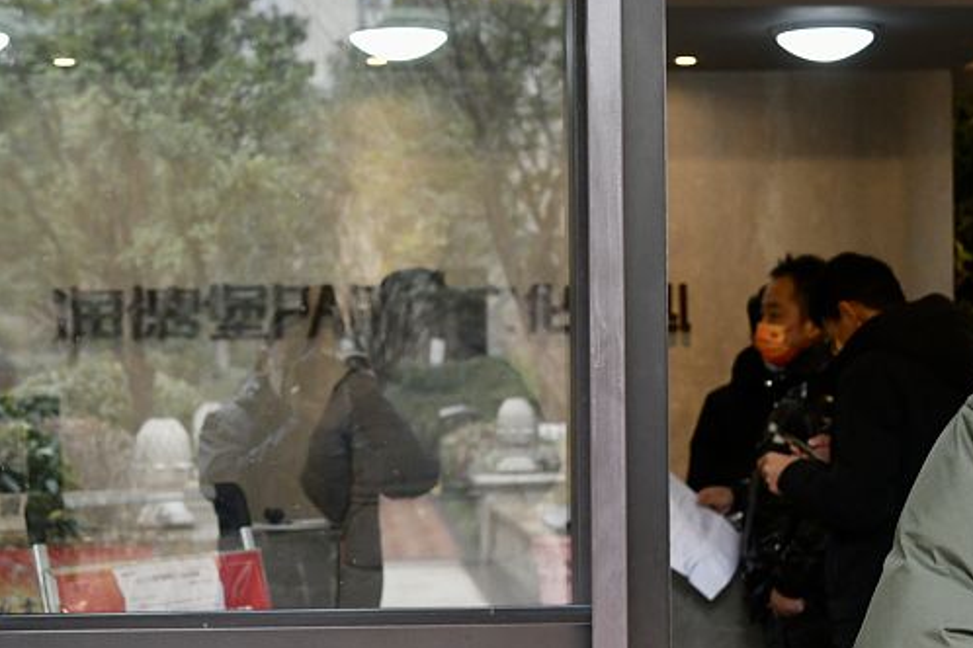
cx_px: 449
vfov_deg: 16.6
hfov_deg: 24.8
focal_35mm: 82
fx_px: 2216
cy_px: 379
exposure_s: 1/80
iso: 1000
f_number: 4.5
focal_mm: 34
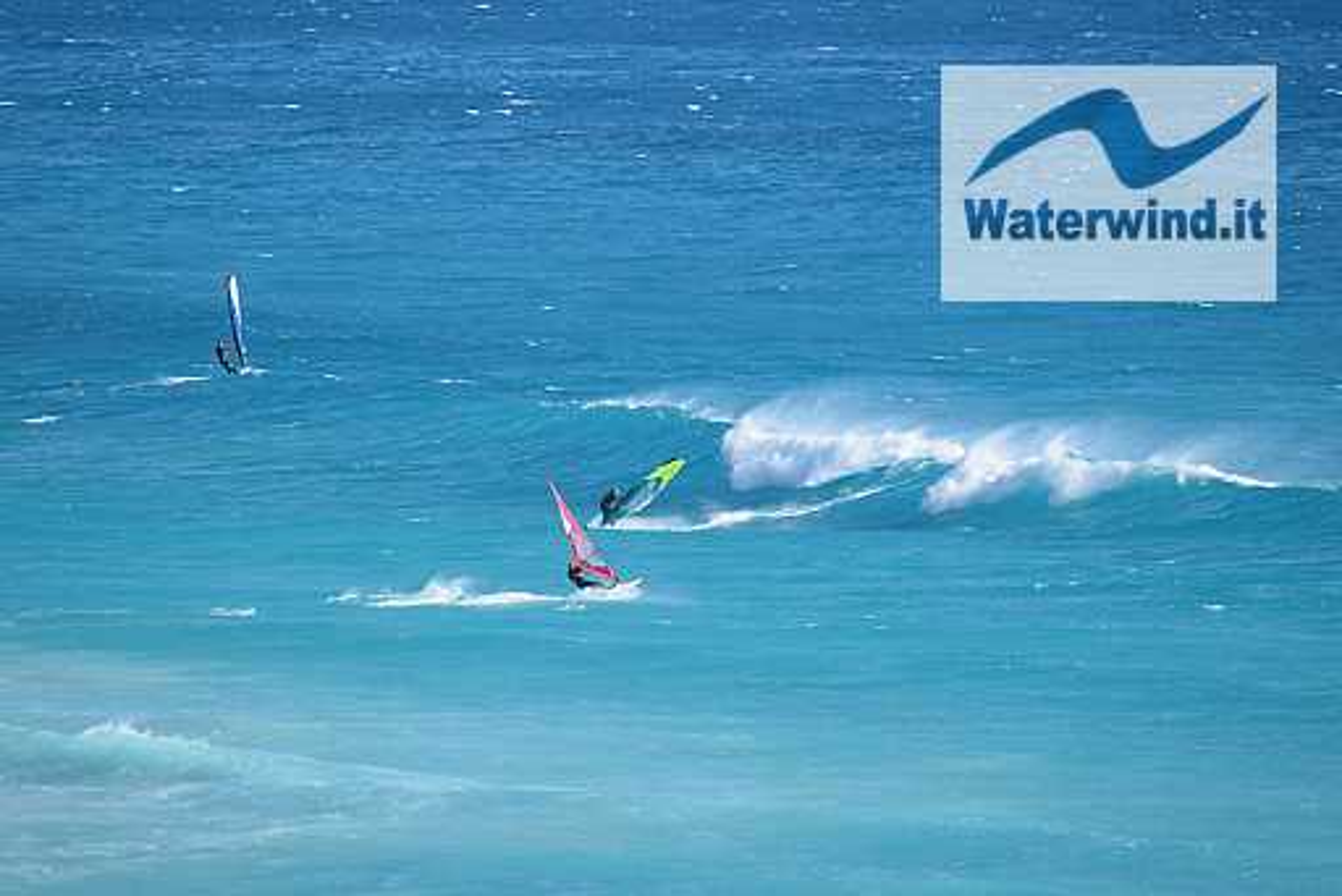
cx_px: 671
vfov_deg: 3.1
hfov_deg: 4.6
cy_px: 448
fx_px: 16784
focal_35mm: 450
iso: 200
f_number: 6.3
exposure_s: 1/640
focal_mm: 300
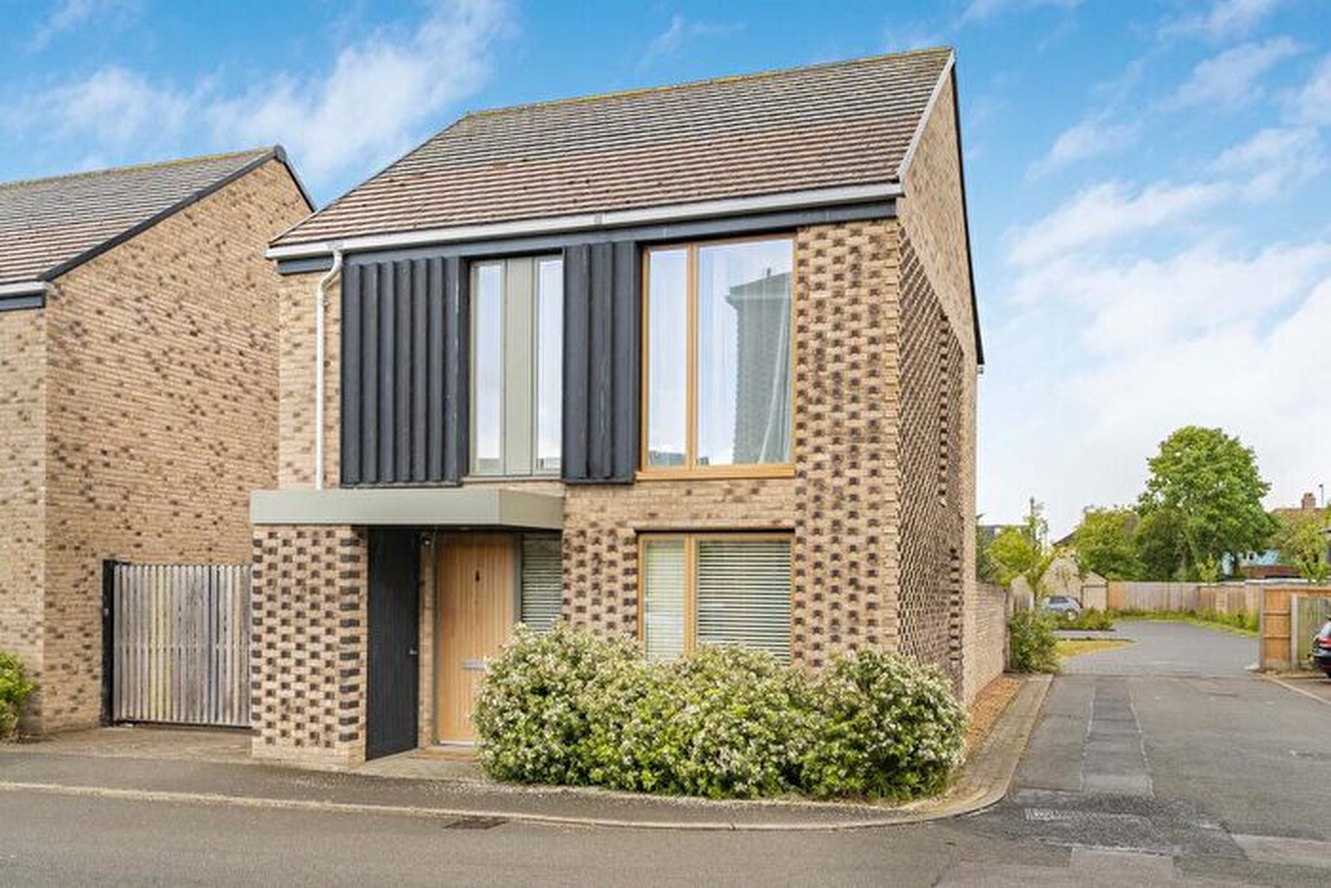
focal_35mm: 30
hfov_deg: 61.9
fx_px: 1109
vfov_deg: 43.6
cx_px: 666
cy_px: 444
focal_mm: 30
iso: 400
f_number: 8
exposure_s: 1/100
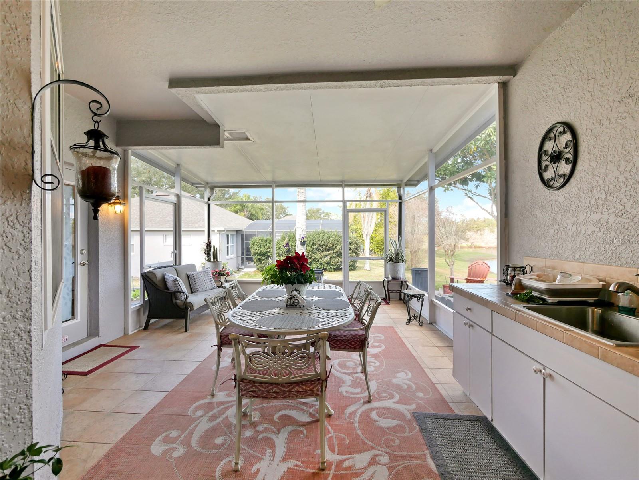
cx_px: 320
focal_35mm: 14
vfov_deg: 85.7
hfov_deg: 102.1
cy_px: 240
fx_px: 258
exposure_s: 1/80
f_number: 4
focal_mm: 7
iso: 200
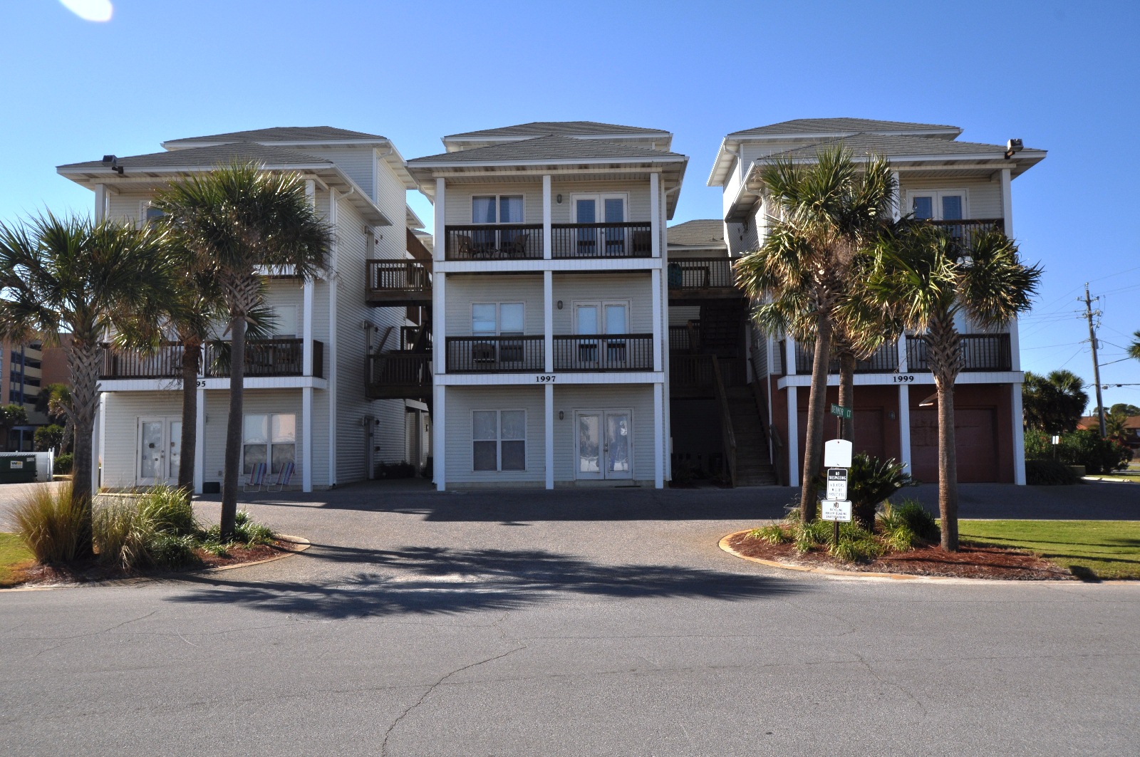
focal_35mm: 30
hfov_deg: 62.0
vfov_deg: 43.5
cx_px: 570
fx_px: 949
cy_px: 378
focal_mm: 20
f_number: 10
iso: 200
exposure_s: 1/400
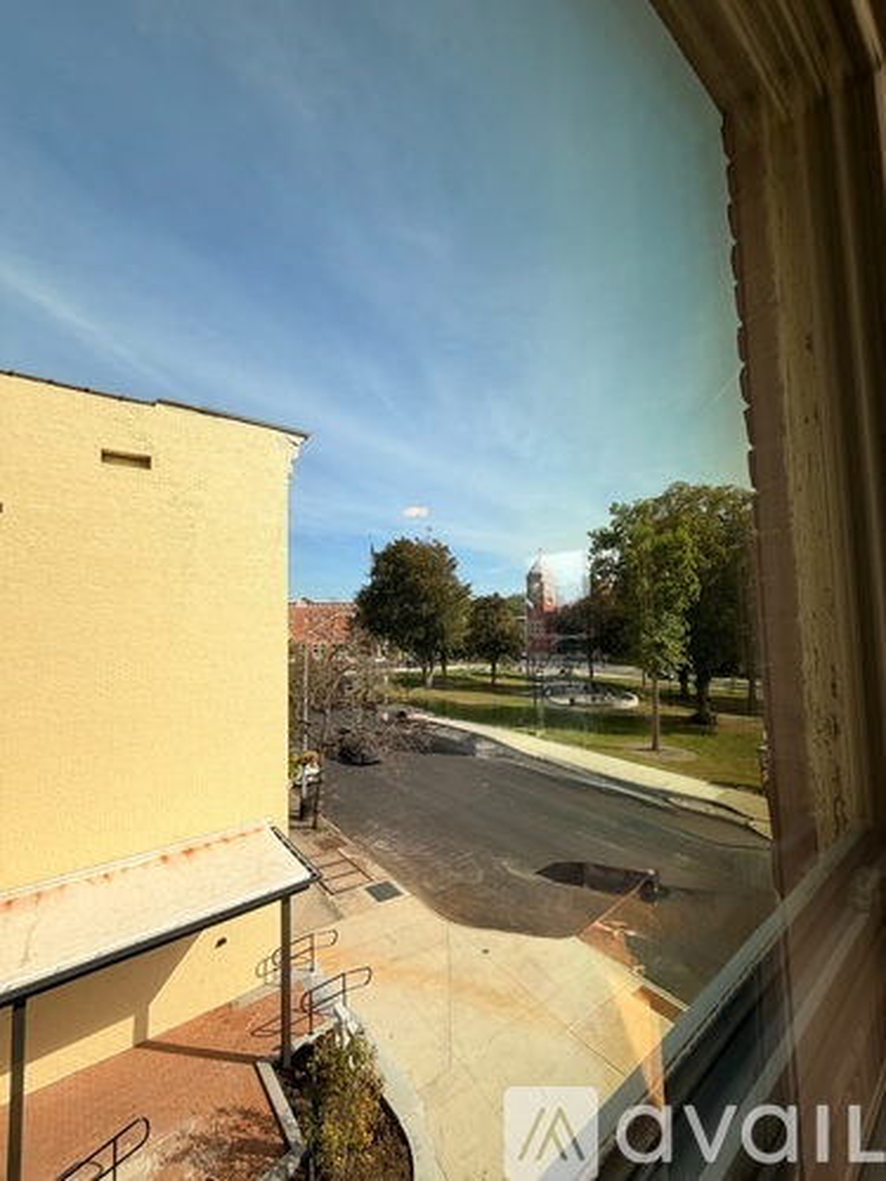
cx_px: 443
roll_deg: +1.2
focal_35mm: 14
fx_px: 478
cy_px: 590
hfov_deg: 85.7
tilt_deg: +3.5
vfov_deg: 102.1
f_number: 2.2
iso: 40
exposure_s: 1/502
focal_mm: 2.22
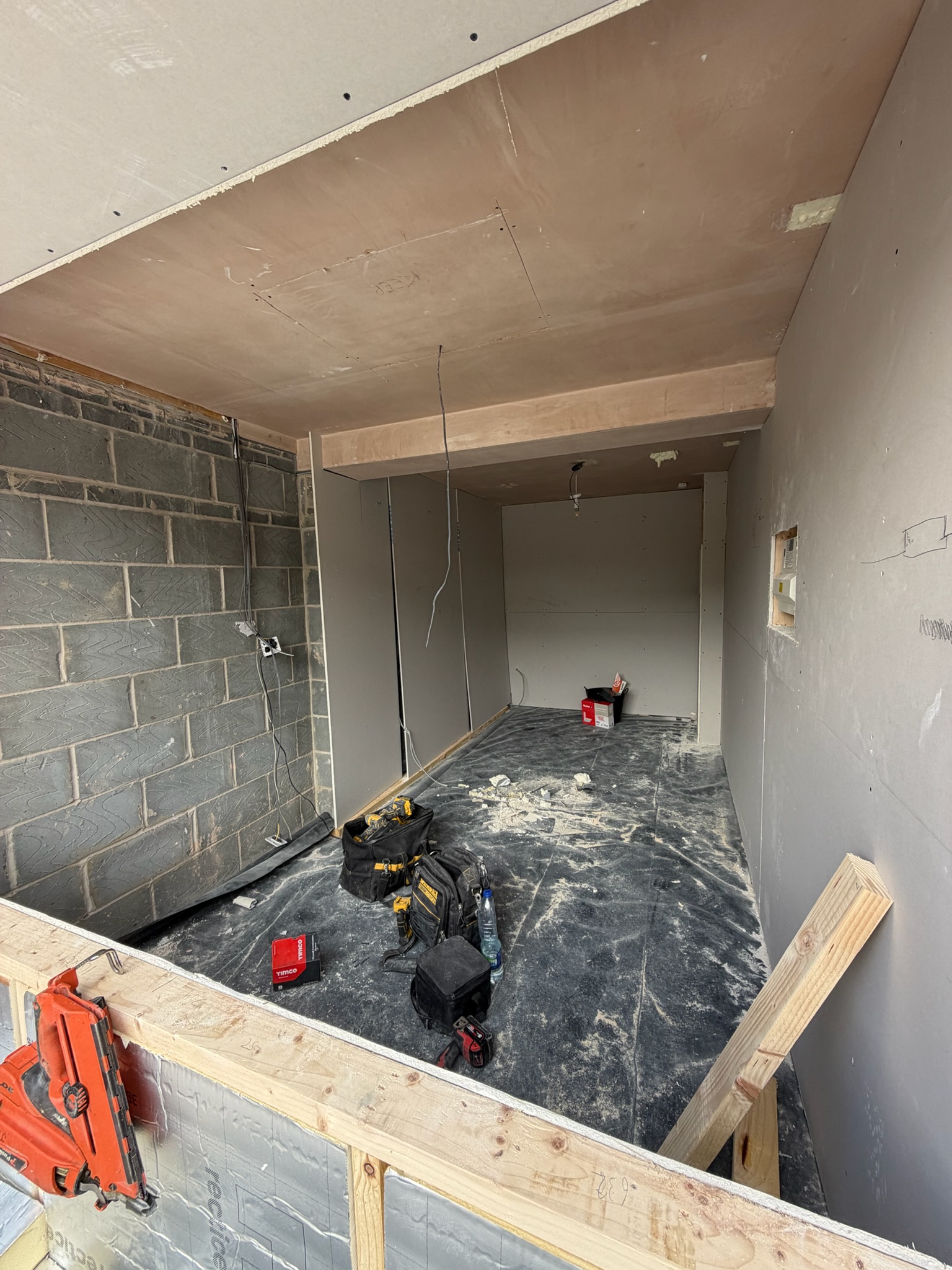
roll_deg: +1.1
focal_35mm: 14
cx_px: 476
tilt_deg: -5.6
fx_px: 513
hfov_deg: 85.7
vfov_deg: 102.1
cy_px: 635
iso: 64
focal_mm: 2.22
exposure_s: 1/121
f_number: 2.2
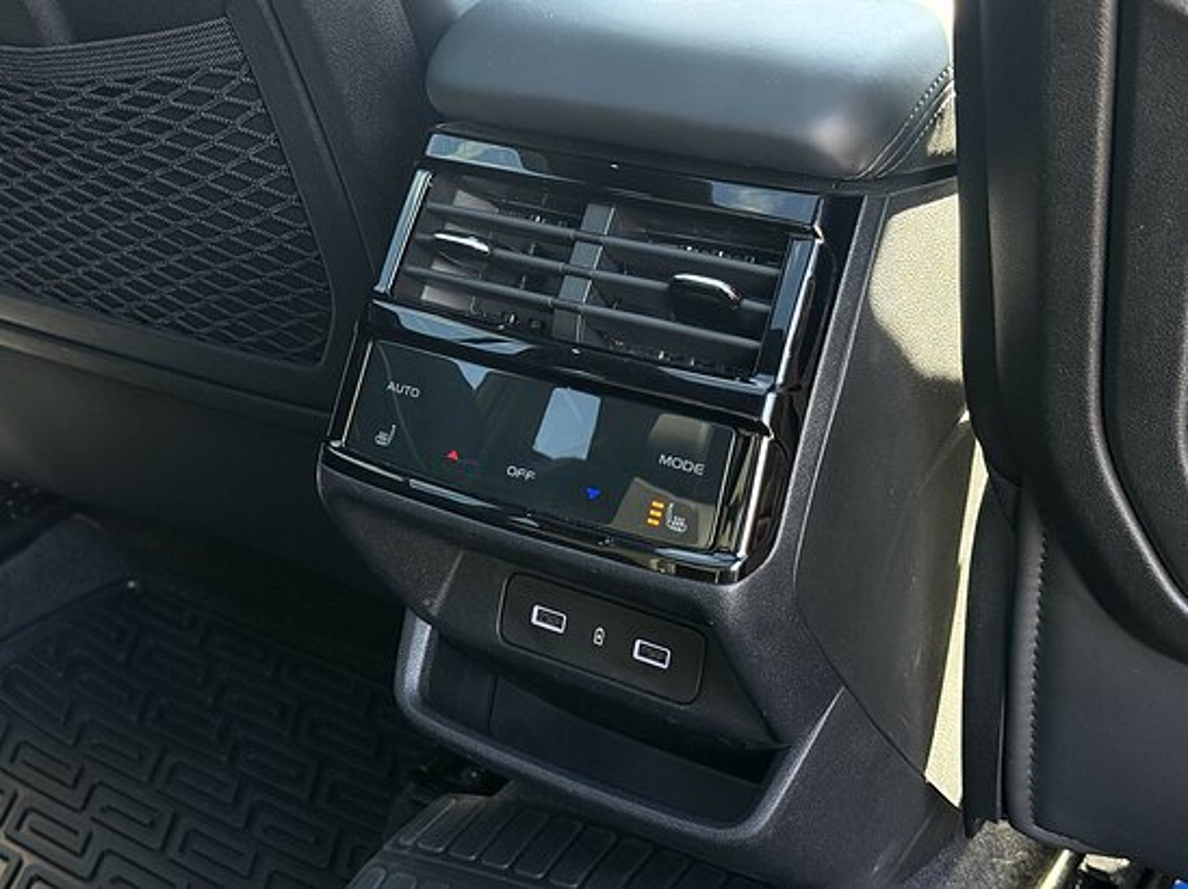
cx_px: 594
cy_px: 444
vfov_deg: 30.2
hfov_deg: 39.7
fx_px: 1646
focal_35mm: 48
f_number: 1.78
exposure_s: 1/62
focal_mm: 6.76
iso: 200
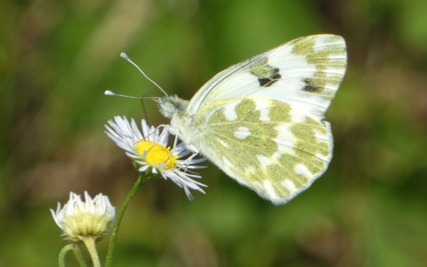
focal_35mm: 724
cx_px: 214
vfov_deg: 1.8
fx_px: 8426
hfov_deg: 2.9
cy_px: 132
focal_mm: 121.9
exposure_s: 1/160
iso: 80
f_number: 5.6
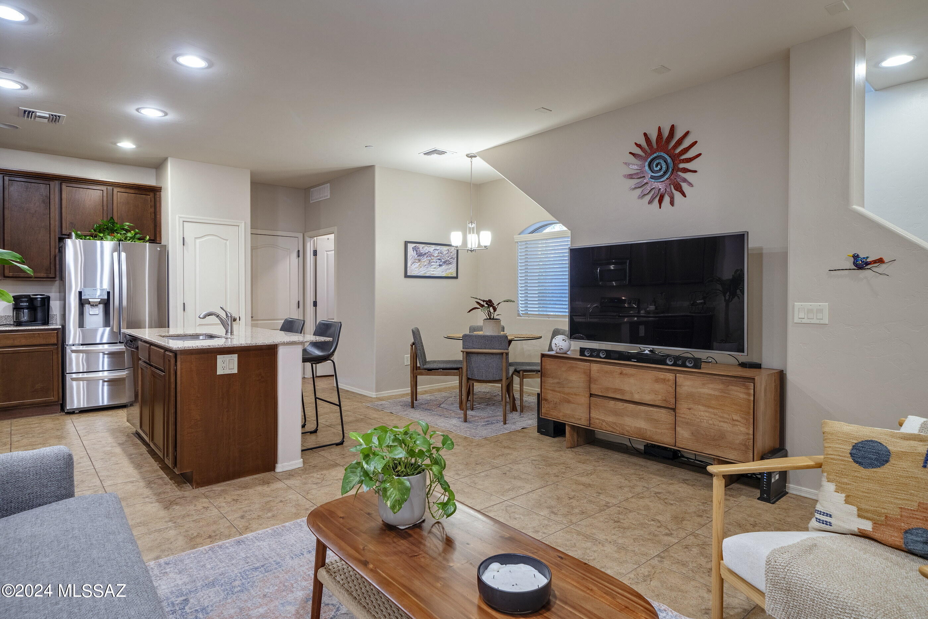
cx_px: 464
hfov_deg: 90.0
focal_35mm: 18
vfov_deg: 67.4
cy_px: 310
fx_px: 464
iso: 200
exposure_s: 1/10
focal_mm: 18
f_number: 7.1
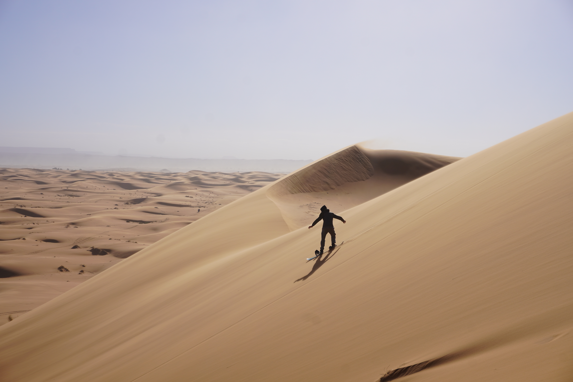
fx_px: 836
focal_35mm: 52
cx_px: 286
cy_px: 191
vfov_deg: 25.8
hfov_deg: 37.9
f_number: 11
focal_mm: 35
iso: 100
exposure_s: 1/500
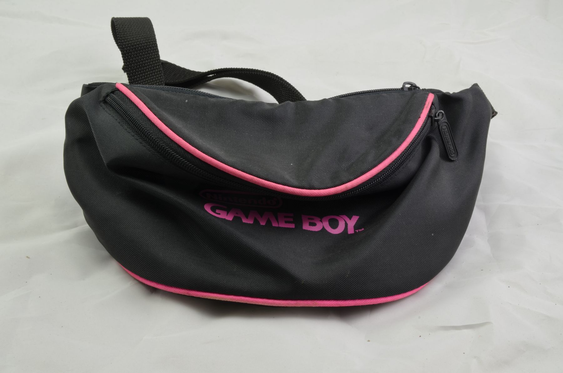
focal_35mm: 60
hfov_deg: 33.5
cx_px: 282
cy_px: 186
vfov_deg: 22.5
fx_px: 937
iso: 100
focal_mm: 40
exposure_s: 1
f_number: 20
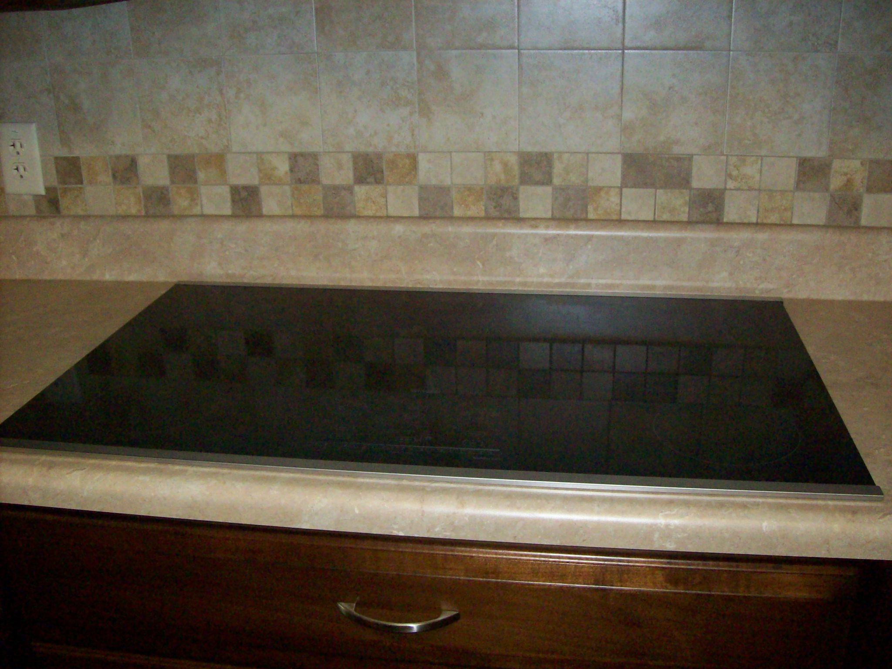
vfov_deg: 39.7
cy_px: 334
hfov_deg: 51.4
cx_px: 446
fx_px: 928
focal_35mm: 36
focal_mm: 6
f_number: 2.7
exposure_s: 1/128
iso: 400
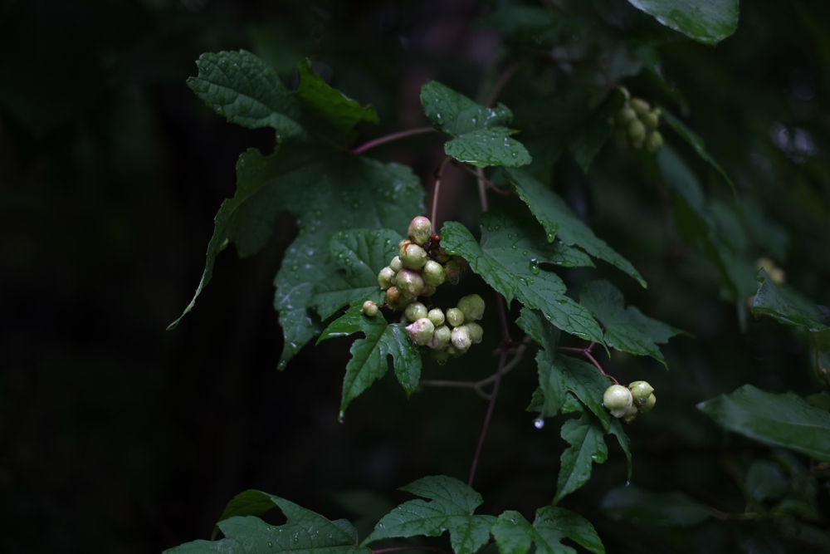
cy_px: 277
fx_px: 1222
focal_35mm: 53
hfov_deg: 37.5
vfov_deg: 25.5
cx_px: 415
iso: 100
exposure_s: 1/1000
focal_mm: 35
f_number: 1.4
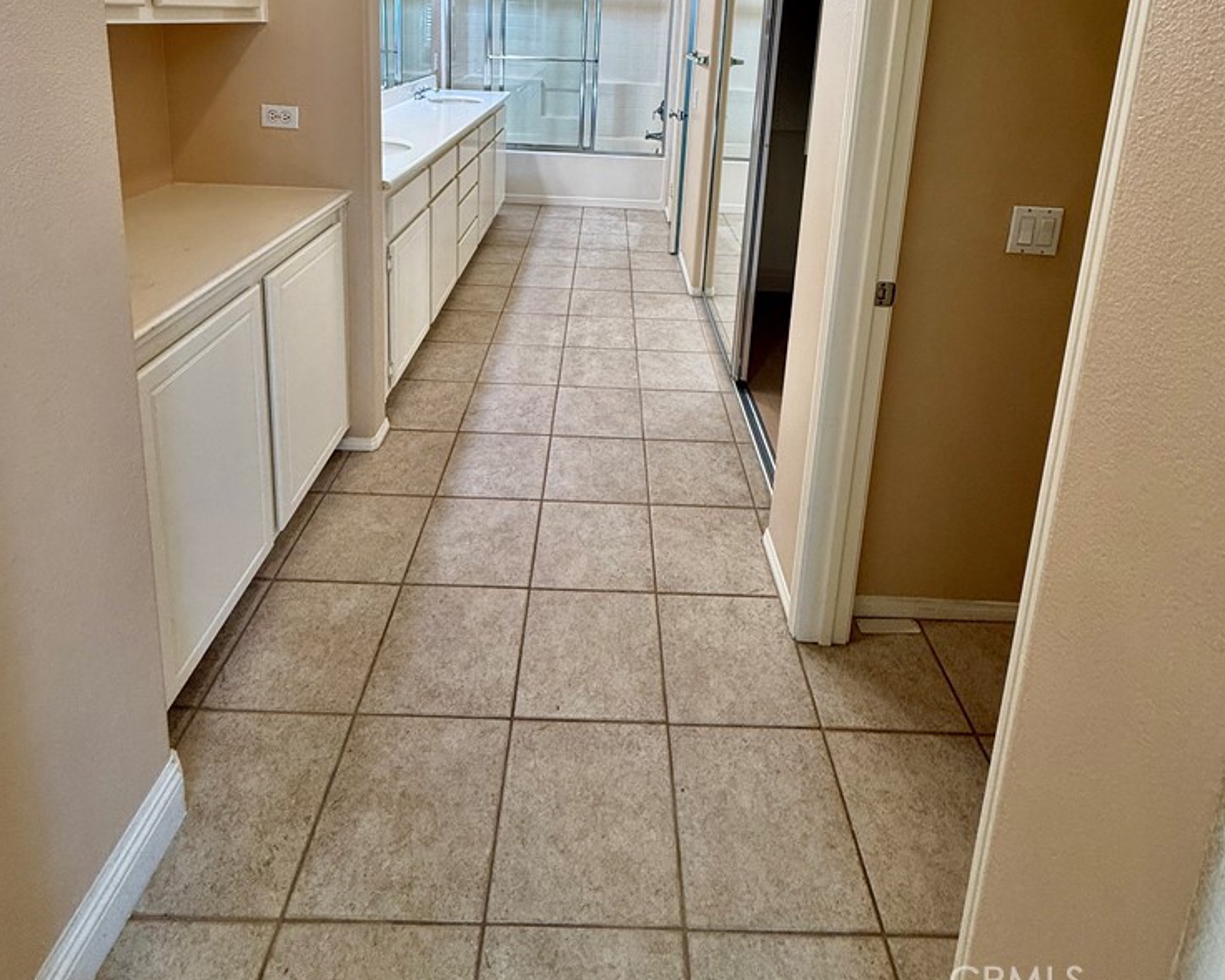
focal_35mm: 19
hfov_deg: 83.3
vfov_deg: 62.7
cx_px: 616
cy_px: 153
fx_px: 689
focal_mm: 2.22
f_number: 2.2
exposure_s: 1/120
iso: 125
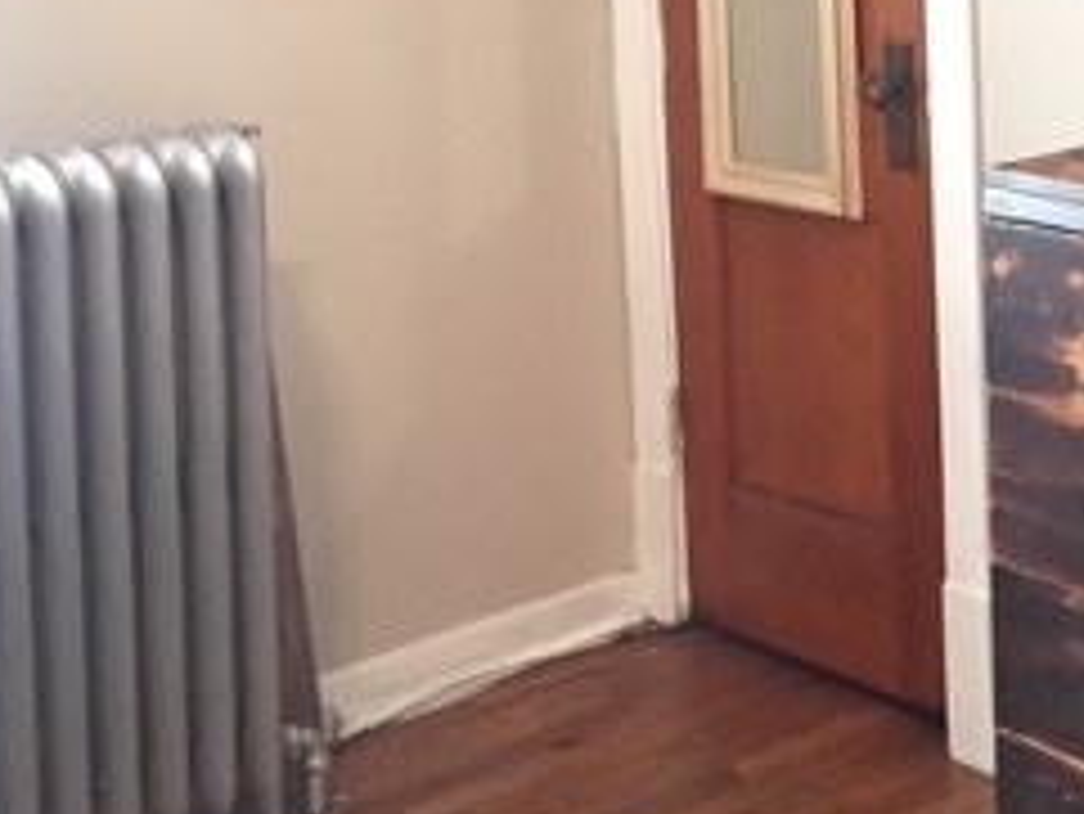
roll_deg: +2.2
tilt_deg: -7.0
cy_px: -63
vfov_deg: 18.5
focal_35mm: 77
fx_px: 2412
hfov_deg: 24.7
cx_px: 945
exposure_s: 1/17
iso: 250
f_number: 2.2
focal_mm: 4.15
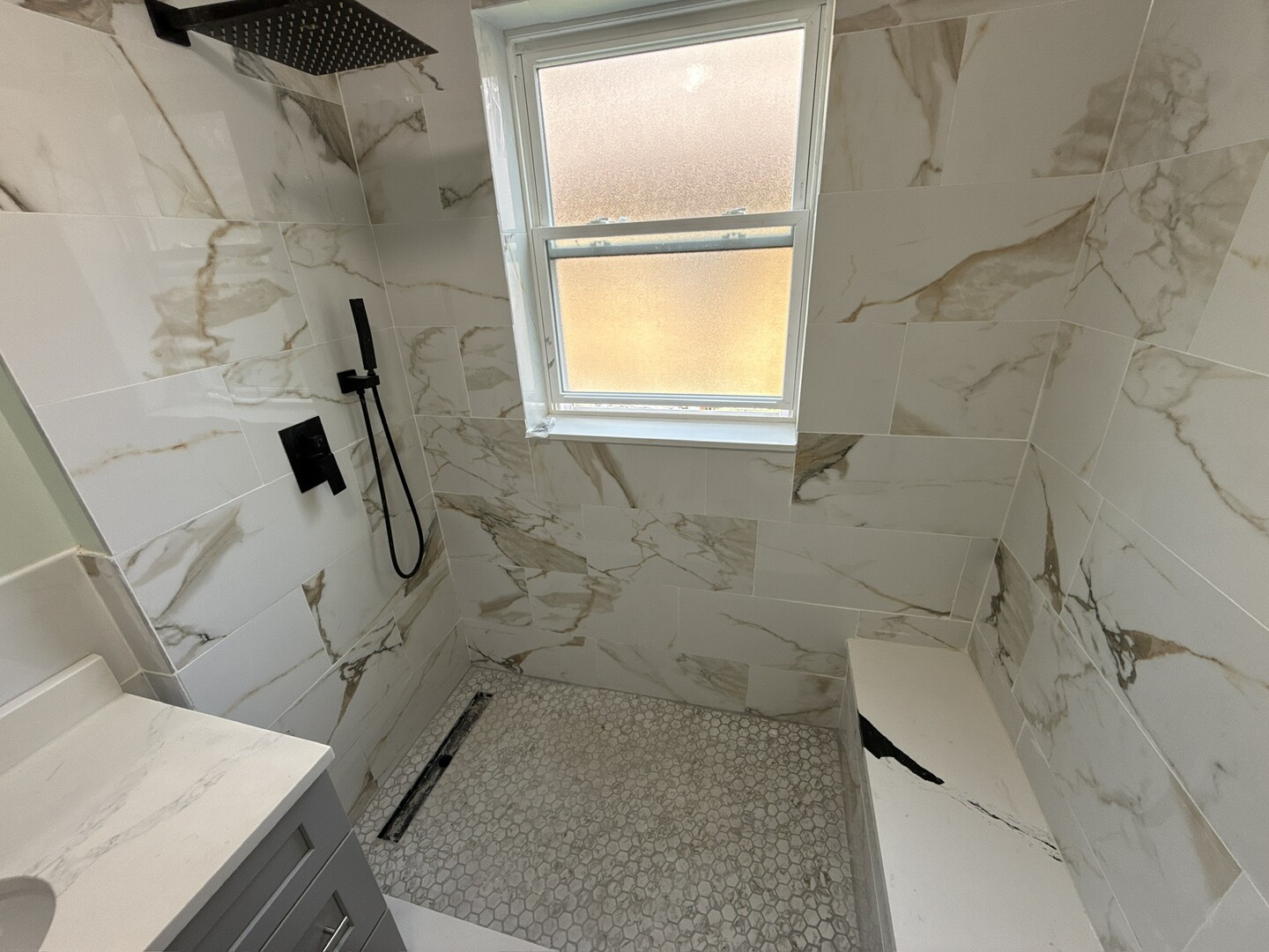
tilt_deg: -22.7
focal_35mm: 14
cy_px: 476
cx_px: 634
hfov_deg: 102.1
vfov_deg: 85.7
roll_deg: +1.4
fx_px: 513
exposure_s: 1/120
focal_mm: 2.22
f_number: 2.2
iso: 64
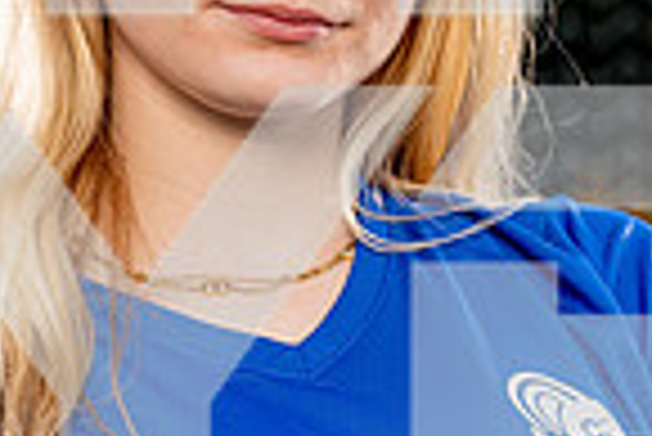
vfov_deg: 6.0
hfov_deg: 9.0
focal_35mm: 228
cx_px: 324
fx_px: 4133
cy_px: 326
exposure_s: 1/250
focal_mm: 57
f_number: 4
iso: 800
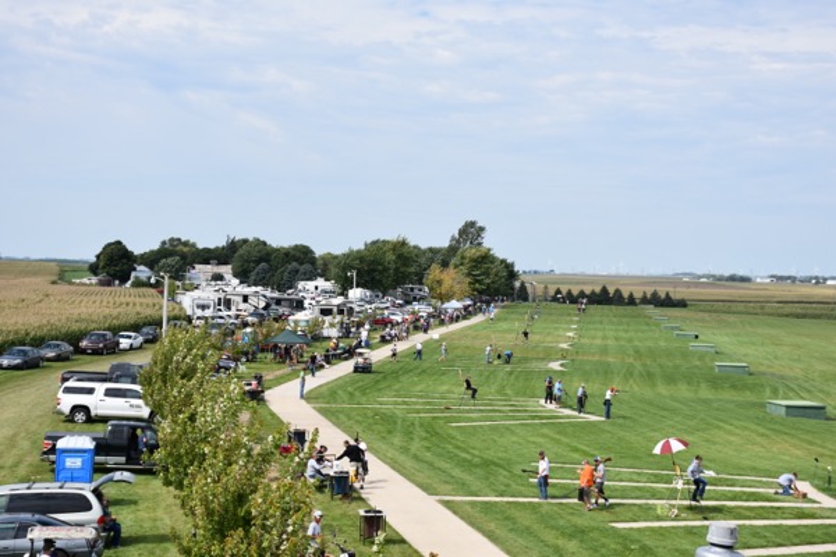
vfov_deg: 21.6
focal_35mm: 63
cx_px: 418
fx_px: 1463
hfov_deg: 31.9
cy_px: 278
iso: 140
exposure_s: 1/500
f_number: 8
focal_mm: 42
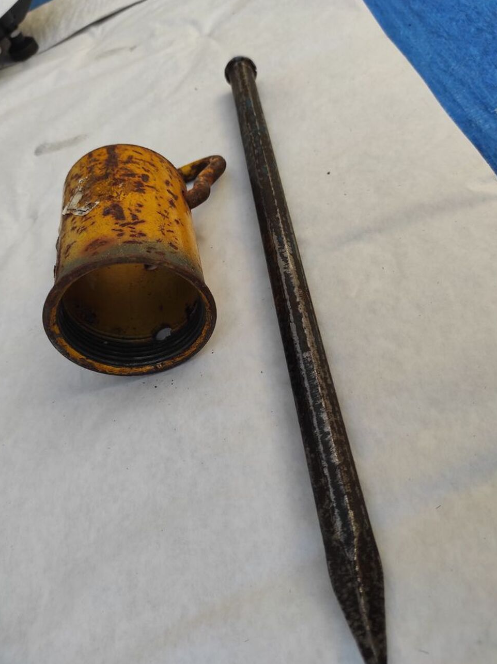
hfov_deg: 53.0
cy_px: 335
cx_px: 248
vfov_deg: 67.4
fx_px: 499
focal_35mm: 26
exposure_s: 1/121
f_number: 1.89
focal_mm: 5.43
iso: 100
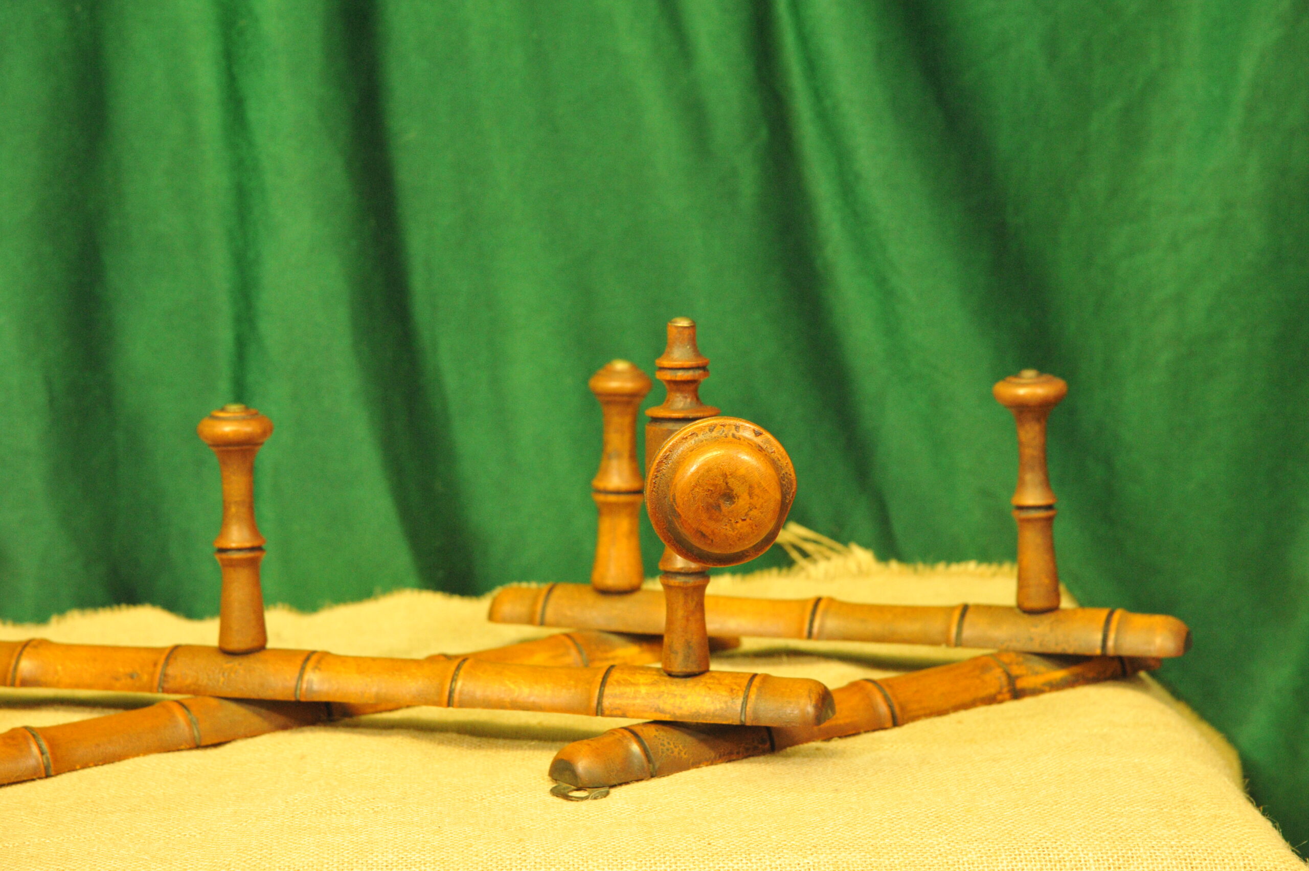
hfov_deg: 17.1
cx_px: 654
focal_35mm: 120
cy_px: 436
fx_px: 4360
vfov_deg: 11.4
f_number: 8
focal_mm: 120
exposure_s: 1/30
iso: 5000
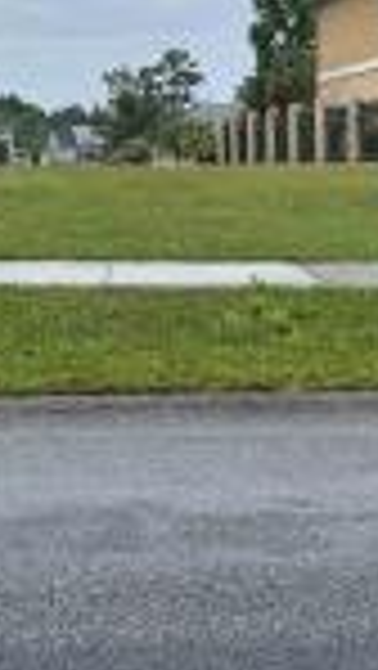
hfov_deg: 16.9
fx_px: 1245
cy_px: 162
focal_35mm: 70
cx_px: 4
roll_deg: +0.5
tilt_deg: -0.2
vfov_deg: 29.6
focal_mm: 6.76
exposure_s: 1/1923
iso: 80
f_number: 1.78
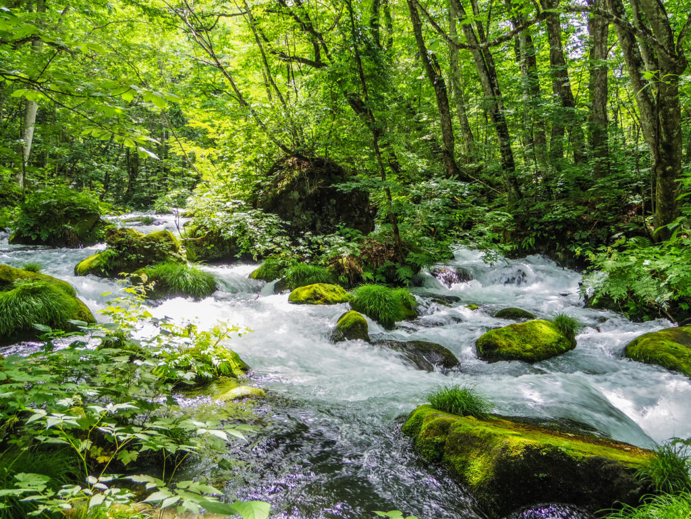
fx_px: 619
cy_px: 260
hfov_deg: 58.4
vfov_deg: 45.4
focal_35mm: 31
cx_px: 346
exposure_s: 1/50
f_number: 3.2
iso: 250
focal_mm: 6.8
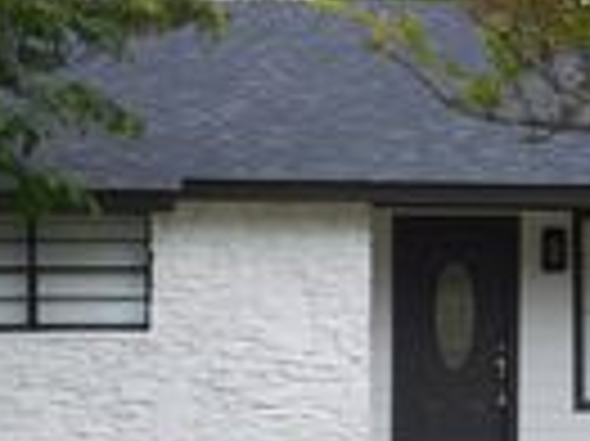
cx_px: 635
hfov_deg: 12.7
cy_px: 331
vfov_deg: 9.7
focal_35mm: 153
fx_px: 2605
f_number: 3.6
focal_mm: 7.1
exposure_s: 1/100
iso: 125
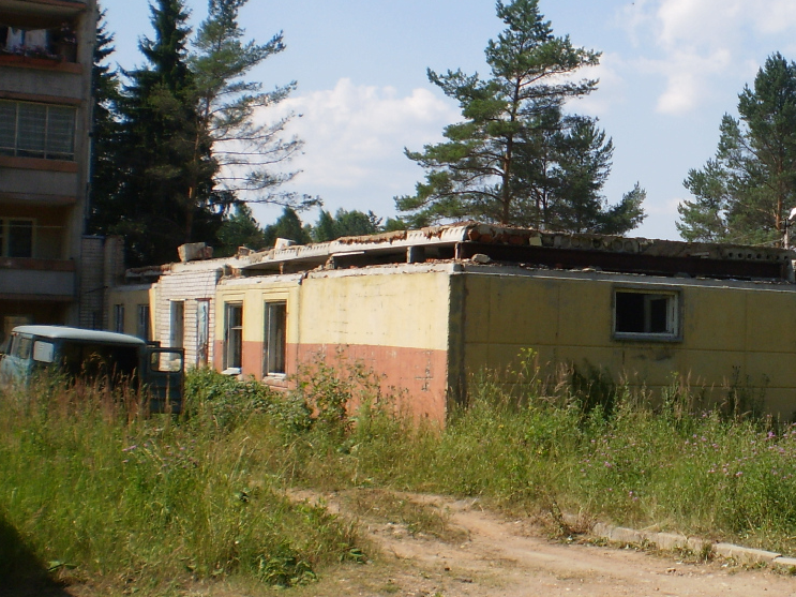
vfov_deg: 23.3
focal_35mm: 63
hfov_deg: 29.7
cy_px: 336
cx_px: 689
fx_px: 1448
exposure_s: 1/640
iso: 64
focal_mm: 6.3
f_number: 4.6
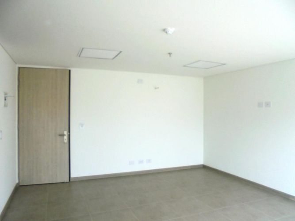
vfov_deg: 53.0
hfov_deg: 67.3
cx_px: 148
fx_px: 222
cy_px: 110
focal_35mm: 26
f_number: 3.5
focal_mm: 4.6
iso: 100
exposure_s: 1/250
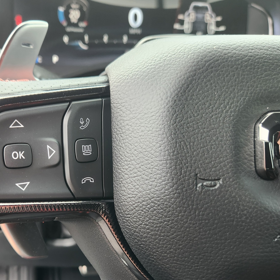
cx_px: 88
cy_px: 183
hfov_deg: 45.2
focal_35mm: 36
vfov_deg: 45.5
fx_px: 329
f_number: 1.8
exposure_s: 1/180
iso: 100
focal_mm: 5.4
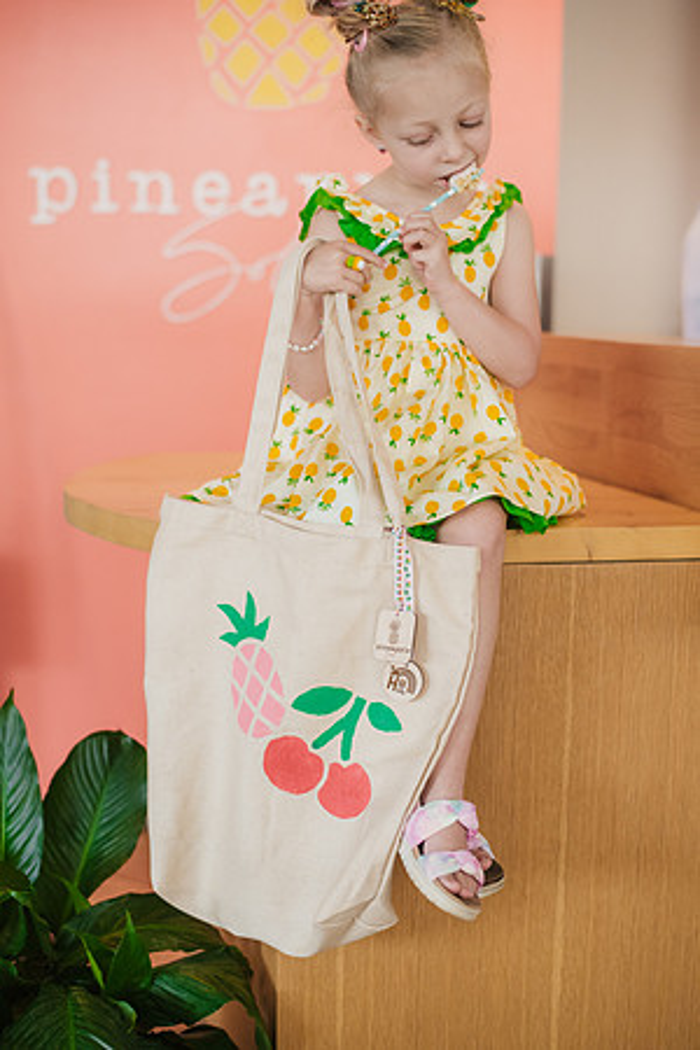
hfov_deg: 27.0
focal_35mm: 50
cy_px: 525
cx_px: 350
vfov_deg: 39.6
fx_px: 1458
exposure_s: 1/320
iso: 1600
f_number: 2.5
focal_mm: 50
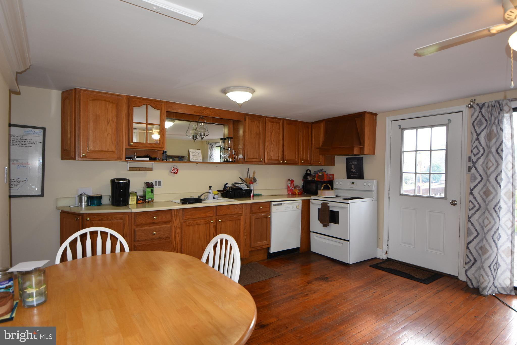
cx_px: 258
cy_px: 172
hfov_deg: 85.4
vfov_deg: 63.2
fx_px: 280
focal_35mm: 20
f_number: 3.8
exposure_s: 1/60
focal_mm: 13
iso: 400
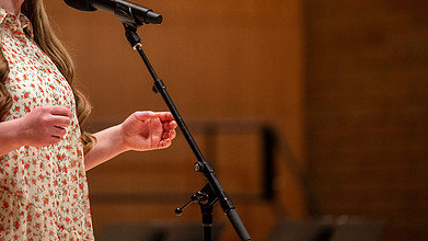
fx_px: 3530
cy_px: 32
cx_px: 138
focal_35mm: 311
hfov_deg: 6.9
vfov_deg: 3.9
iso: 2500
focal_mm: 200
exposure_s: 1/500
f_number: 2.8
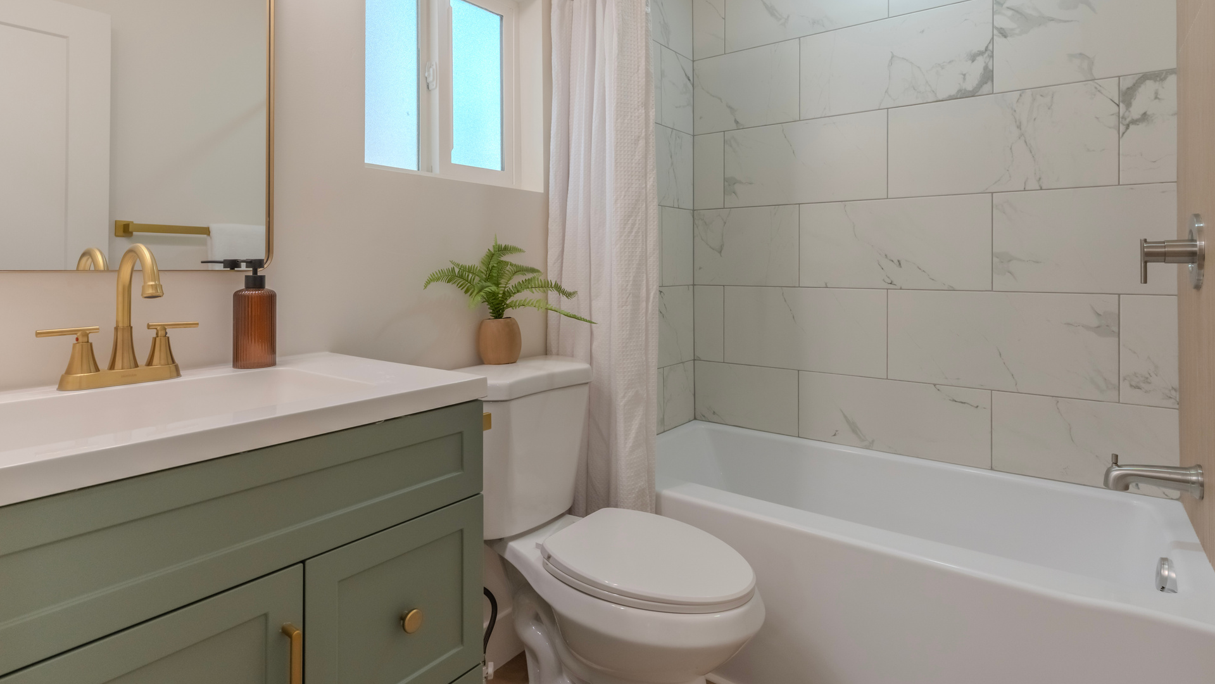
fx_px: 612
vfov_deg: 57.8
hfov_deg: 89.5
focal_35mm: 19
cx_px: 595
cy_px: 268
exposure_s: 1/800
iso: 1000
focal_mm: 17
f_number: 8
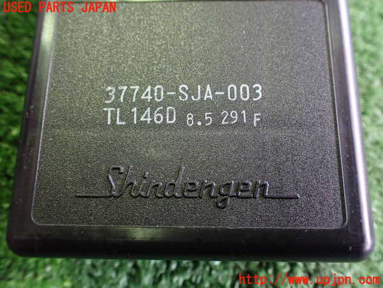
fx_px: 332
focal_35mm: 30
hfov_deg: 60.0
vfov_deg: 46.8
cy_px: 144
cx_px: 192
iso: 800
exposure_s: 1/50
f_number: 2.3
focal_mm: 5.4
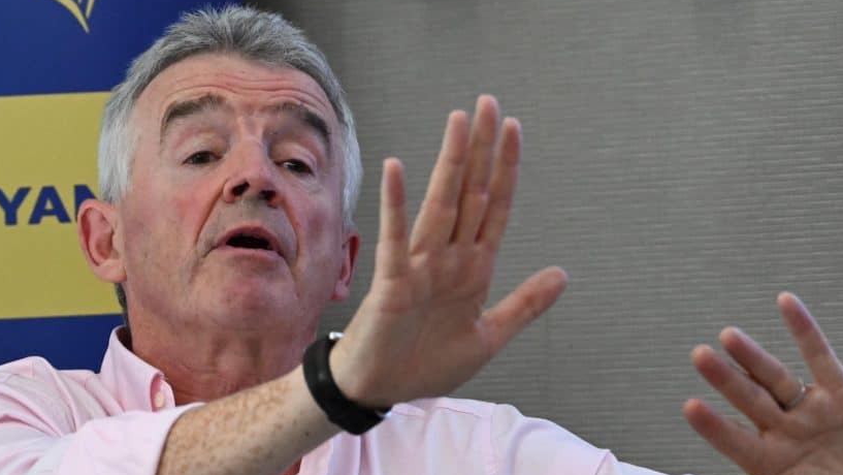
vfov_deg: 6.4
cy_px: 322
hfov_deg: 11.4
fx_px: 4226
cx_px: 424
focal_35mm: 189
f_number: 4.5
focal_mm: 96
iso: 4000
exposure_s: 1/250
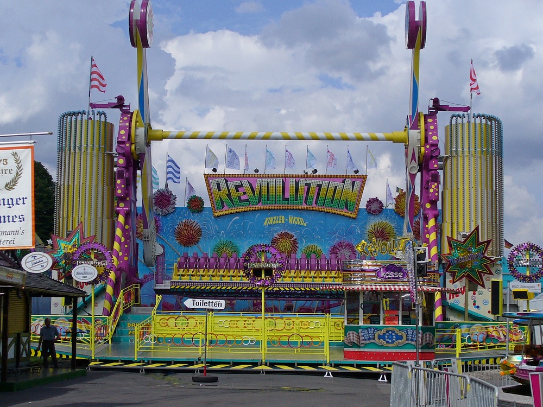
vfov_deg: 21.9
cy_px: 204
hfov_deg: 29.0
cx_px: 272
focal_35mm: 67
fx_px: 1051
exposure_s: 1/500
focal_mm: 8.9
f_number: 6.2
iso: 80
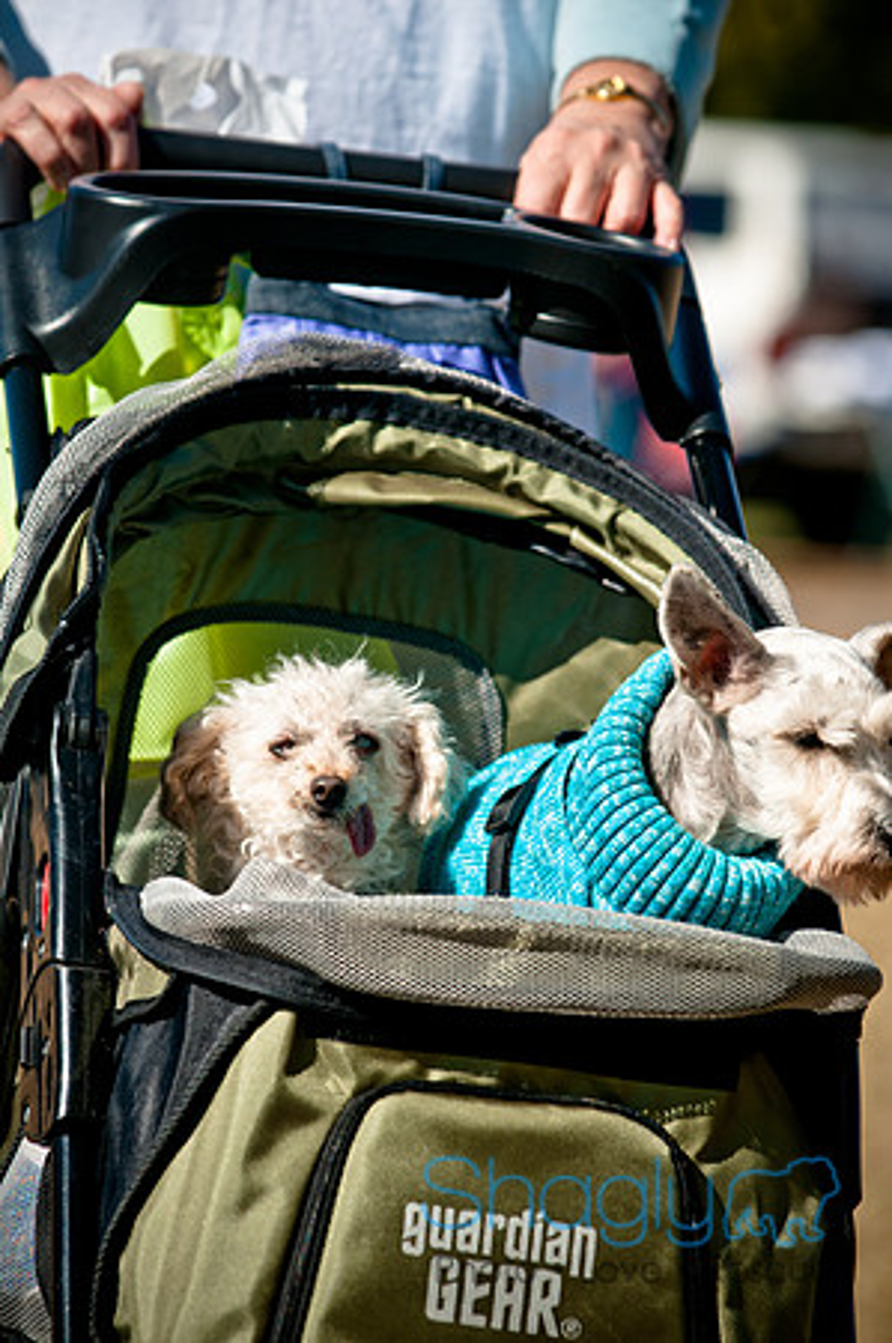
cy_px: 672
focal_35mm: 248
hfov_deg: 5.5
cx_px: 446
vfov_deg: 8.3
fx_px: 9219
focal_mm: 165
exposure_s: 1/1600
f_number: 5
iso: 200
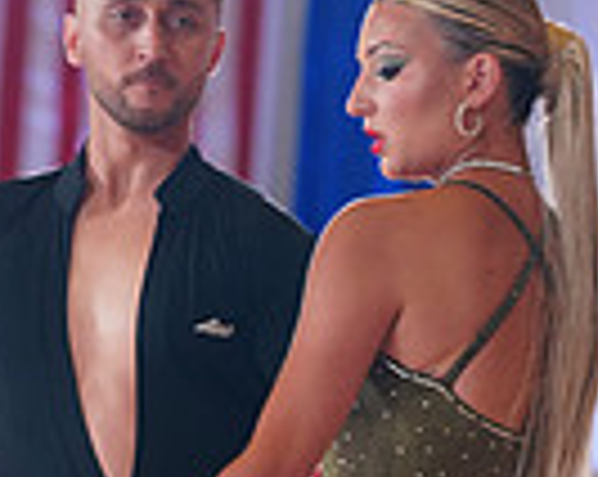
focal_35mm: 452
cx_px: 411
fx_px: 7988
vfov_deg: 3.4
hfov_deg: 4.3
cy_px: 783
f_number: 2.8
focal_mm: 110
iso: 1600
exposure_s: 1/400
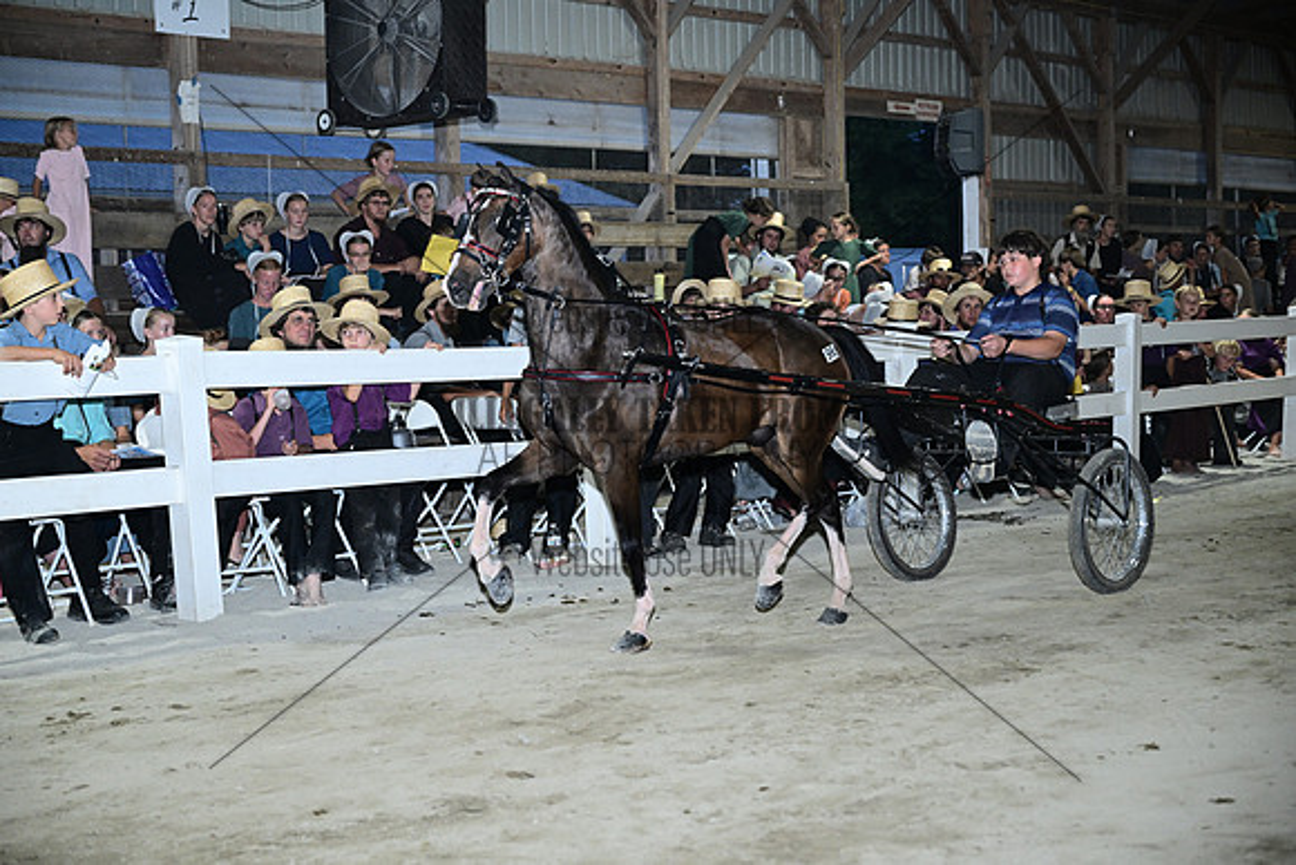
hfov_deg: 33.9
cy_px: 432
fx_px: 2124
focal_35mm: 59
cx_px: 648
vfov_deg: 23.0
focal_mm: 59
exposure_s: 1/202
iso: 2000
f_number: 4
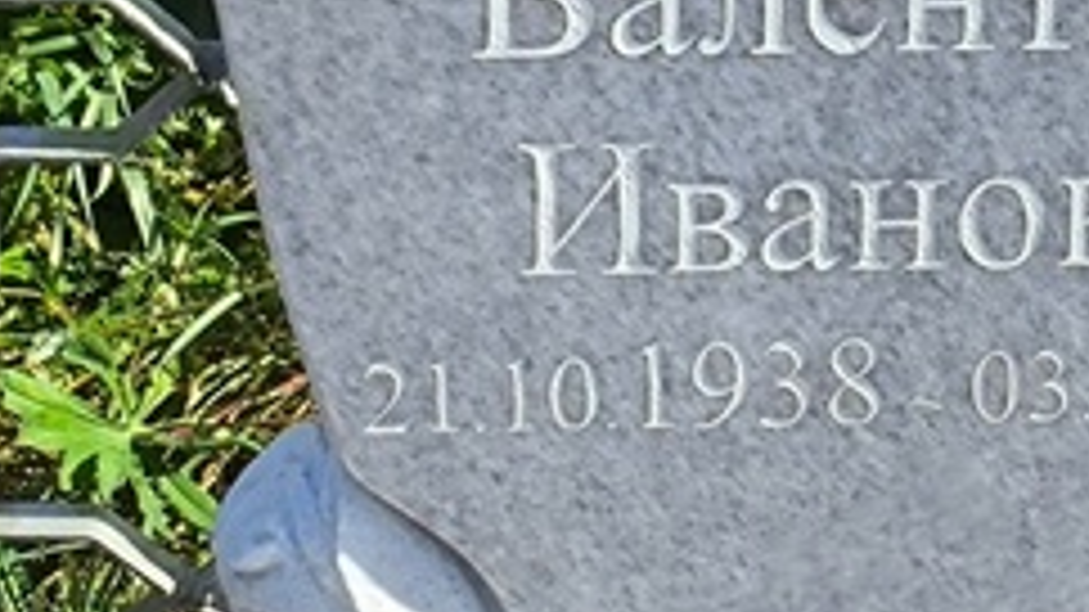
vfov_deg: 6.7
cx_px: 889
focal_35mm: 180
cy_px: 266
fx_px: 5197
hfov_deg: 11.9
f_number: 1.7
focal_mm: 4.71
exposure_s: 1/854
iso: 50
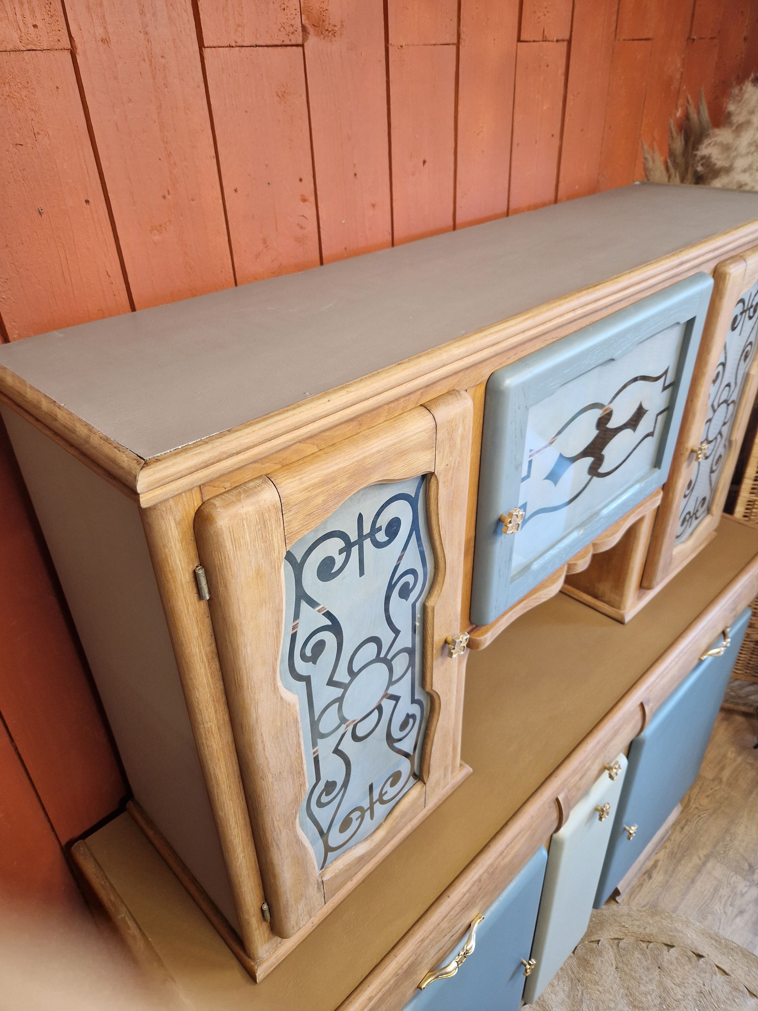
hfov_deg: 58.9
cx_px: 379
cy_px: 506
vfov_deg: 73.9
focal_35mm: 23
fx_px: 672
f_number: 1.8
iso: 250
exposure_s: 1/100
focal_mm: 5.4
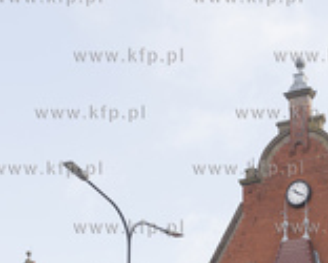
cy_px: 396
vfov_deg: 16.6
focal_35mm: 84
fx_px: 816
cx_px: 264
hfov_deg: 22.4
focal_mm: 35
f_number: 4.5
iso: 400
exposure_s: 1/640
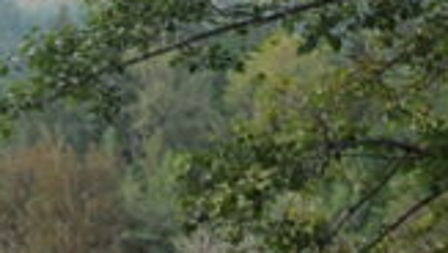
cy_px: 426
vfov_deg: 6.6
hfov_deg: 11.3
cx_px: -275
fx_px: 2140
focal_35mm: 180
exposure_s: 1/60
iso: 200
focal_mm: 35
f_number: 2.8
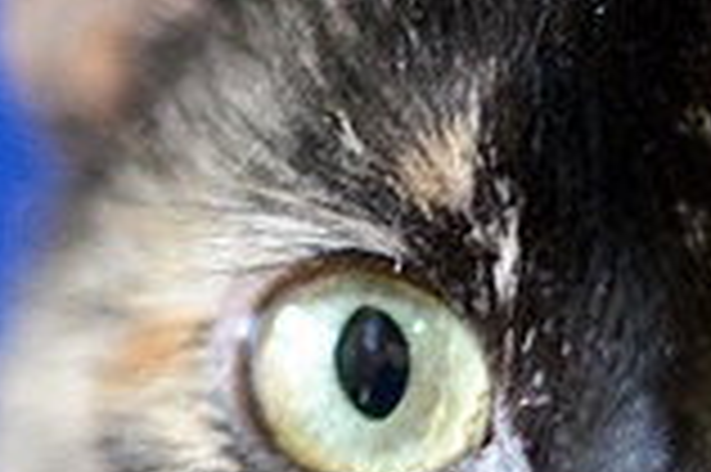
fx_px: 5426
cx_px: 328
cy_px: 391
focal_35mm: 275
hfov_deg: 7.5
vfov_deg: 5.0
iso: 2000
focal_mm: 50
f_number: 1.4
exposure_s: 1/100
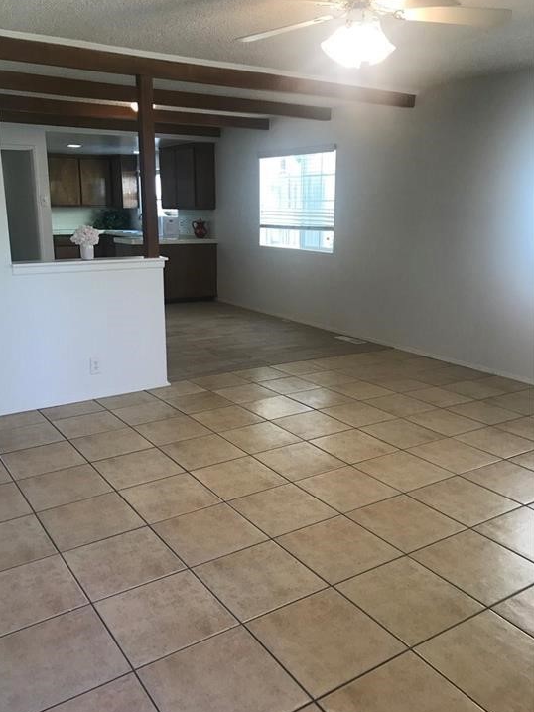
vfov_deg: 60.0
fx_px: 617
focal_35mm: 30
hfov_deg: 46.8
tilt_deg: -12.6
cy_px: 360
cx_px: 250
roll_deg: +0.2
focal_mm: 3.99
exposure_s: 1/40
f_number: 1.8
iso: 25
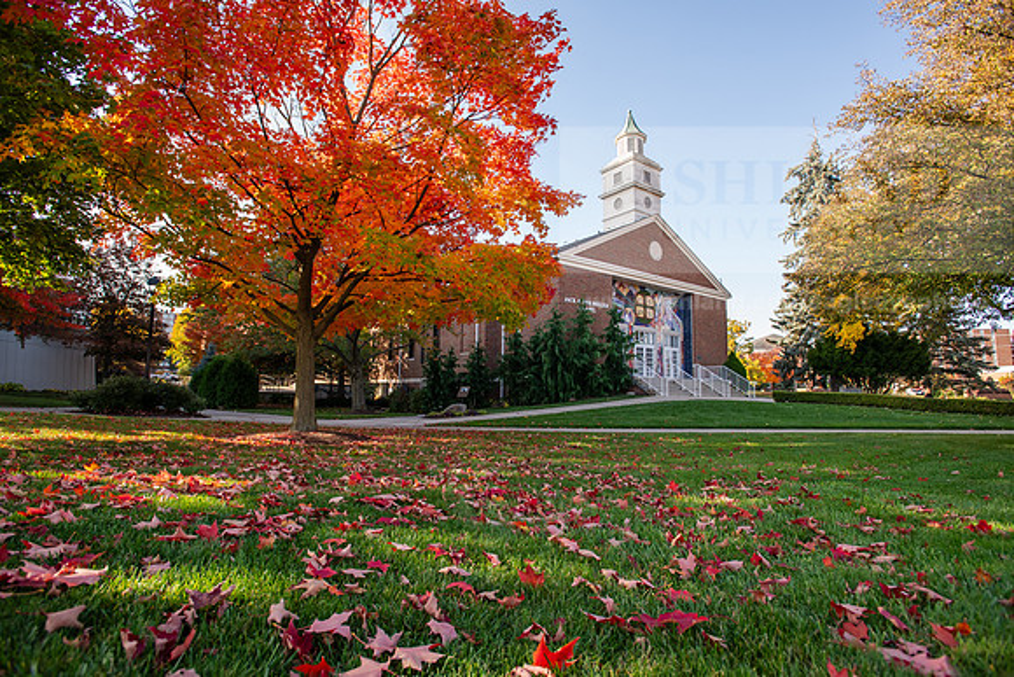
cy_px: 338
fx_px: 479
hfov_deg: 93.3
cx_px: 507
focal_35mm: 17
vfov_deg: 70.5
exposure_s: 1/250
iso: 320
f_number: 5.6
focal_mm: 17
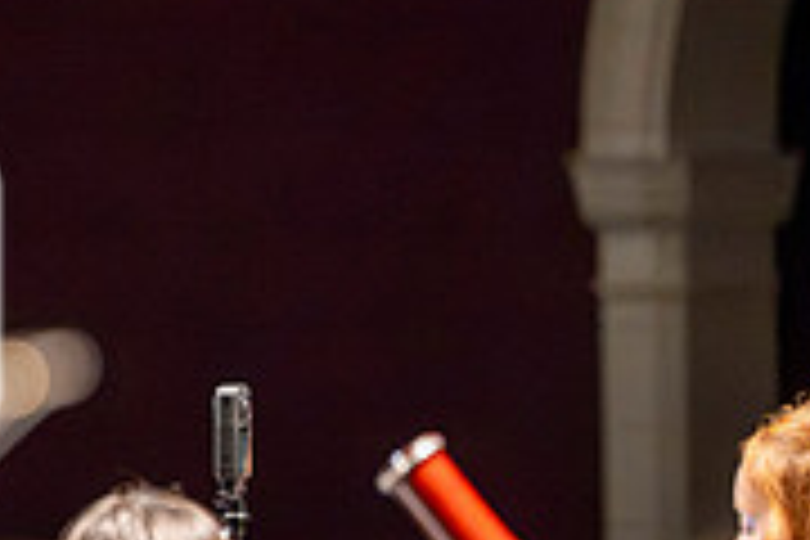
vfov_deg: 2.9
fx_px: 10844
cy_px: 335
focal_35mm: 482
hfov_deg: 4.3
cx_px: -338
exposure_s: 1/640
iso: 12800
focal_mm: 150
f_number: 2.8
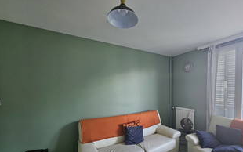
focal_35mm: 16
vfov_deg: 70.6
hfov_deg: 97.2
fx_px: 106
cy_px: 91
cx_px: 138
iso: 160
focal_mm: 1.7
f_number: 2.2
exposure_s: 1/50
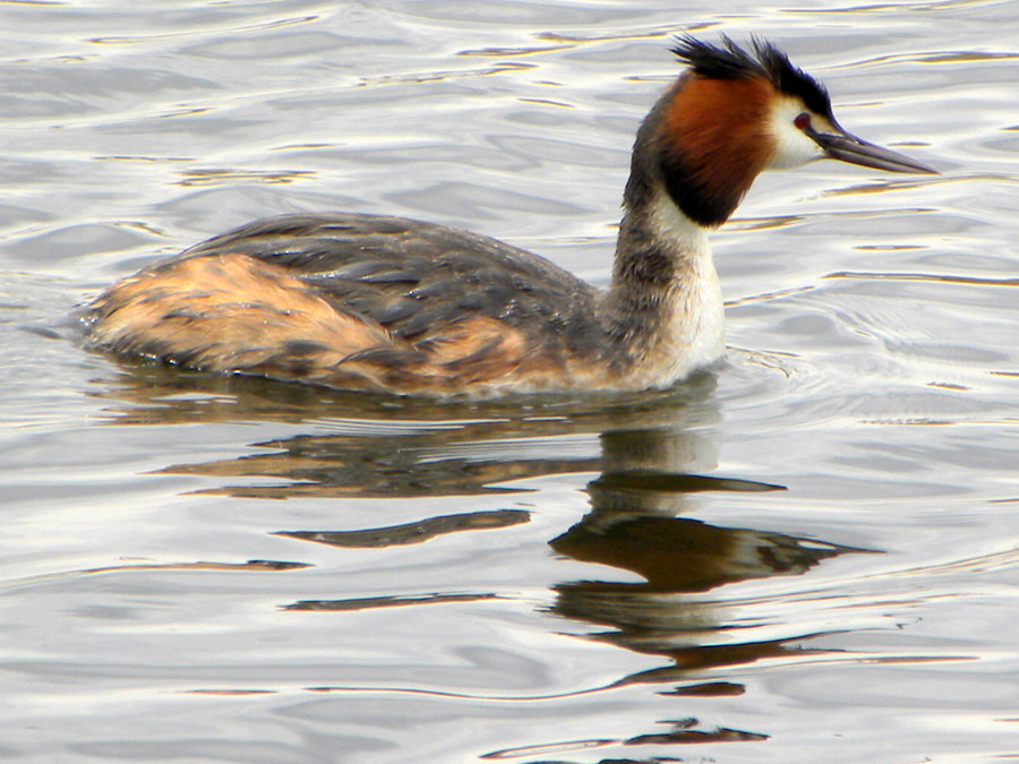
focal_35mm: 624
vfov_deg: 2.4
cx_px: 510
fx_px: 18369
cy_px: 382
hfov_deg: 3.2
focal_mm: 110.4
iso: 64
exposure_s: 1/240
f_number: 5
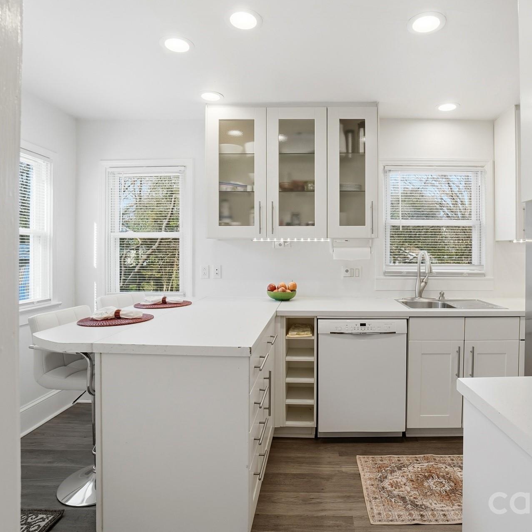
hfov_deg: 74.1
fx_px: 348
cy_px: 256
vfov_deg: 74.8
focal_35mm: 20
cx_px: 317
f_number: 4
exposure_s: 1/1000
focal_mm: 10
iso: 100
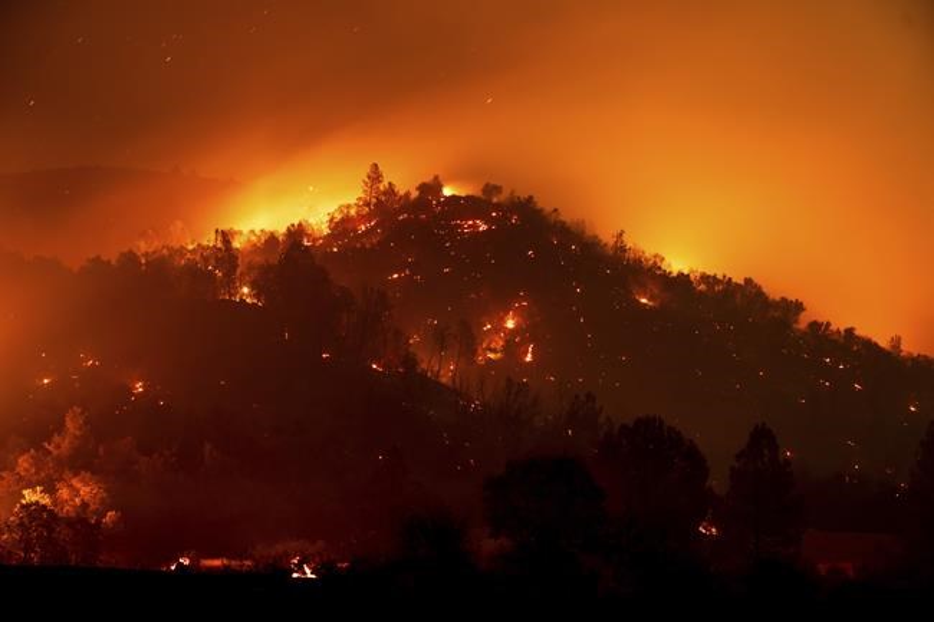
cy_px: 311
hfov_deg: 28.9
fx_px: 1816
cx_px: 467
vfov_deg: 19.4
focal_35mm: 70
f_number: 4
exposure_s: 30
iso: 1600
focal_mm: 70
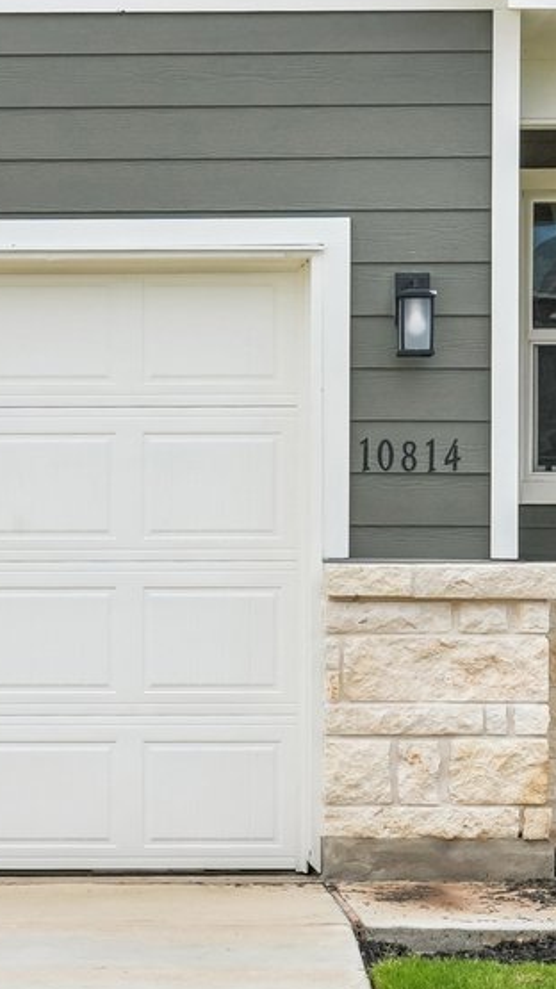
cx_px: 30
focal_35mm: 116
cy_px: 106
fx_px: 3042
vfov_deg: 18.2
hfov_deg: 10.4
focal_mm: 30
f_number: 8
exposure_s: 1/750
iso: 200
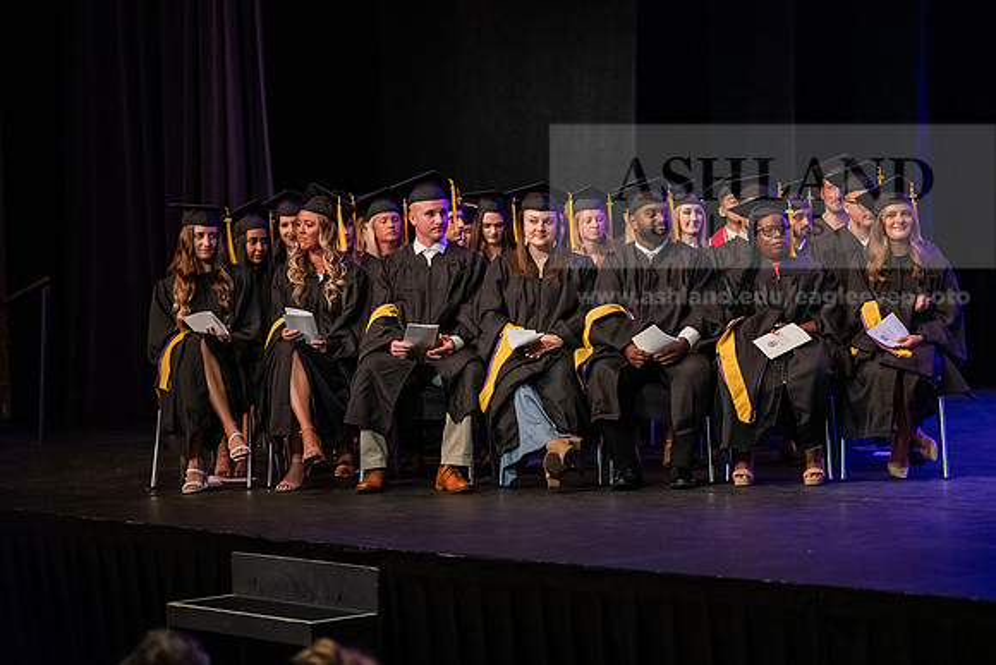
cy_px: 332
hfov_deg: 18.3
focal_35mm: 112
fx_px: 3099
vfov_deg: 12.2
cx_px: 498
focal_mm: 112
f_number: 3.2
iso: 4000
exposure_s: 1/200
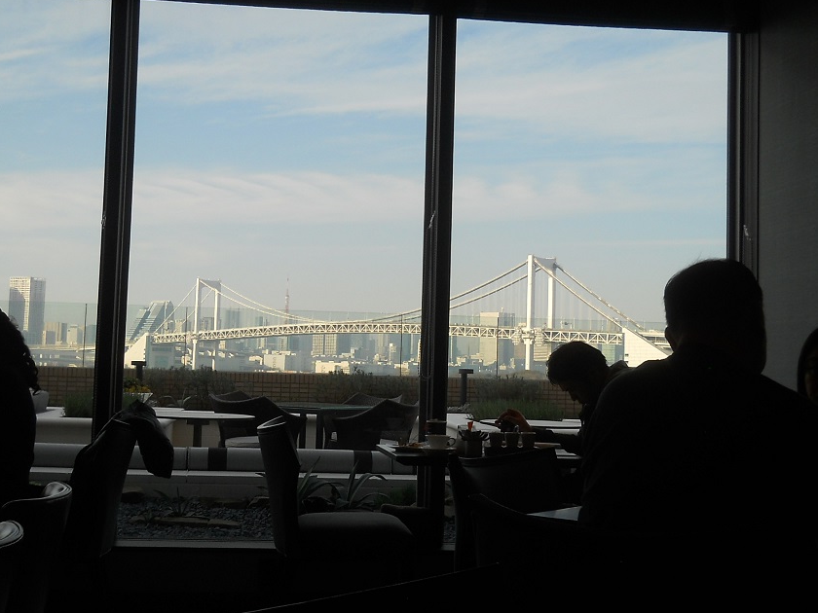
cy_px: 338
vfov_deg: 29.1
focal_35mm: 50
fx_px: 1182
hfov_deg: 38.2
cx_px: 371
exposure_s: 1/250
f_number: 5.5
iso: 80
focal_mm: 6.72
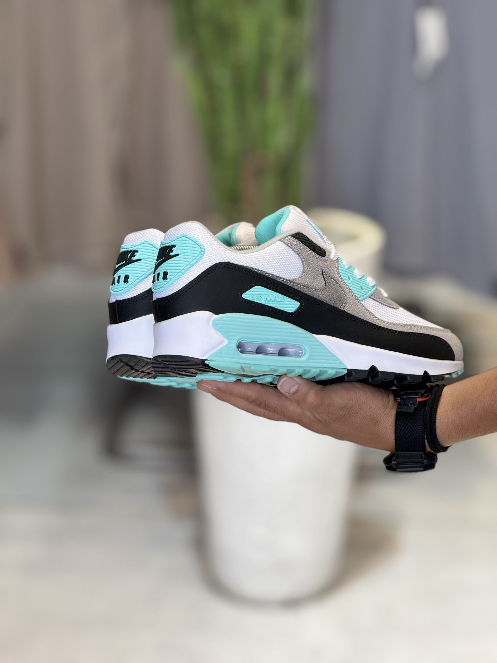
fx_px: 2297
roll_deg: -1.9
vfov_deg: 16.4
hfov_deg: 12.3
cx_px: 248
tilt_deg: -15.2
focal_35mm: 120
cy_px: 332
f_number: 2.8
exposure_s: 1/100
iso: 100
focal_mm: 15.66
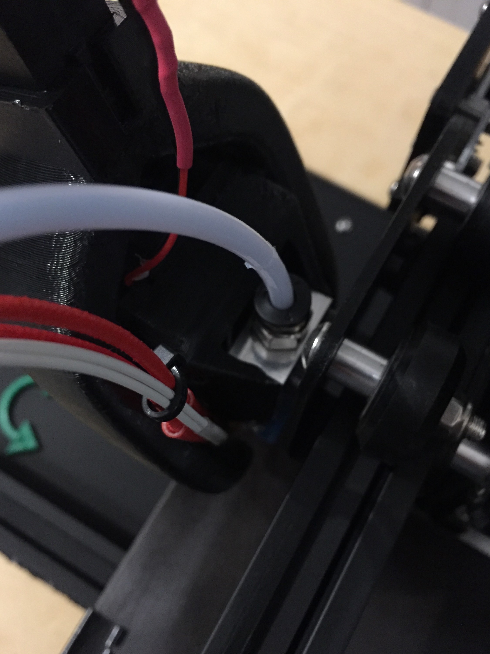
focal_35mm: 29
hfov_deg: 48.2
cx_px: 245
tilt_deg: -67.6
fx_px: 547
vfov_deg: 61.7
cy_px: 327
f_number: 2.2
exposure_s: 1/17
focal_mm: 4.15
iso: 400
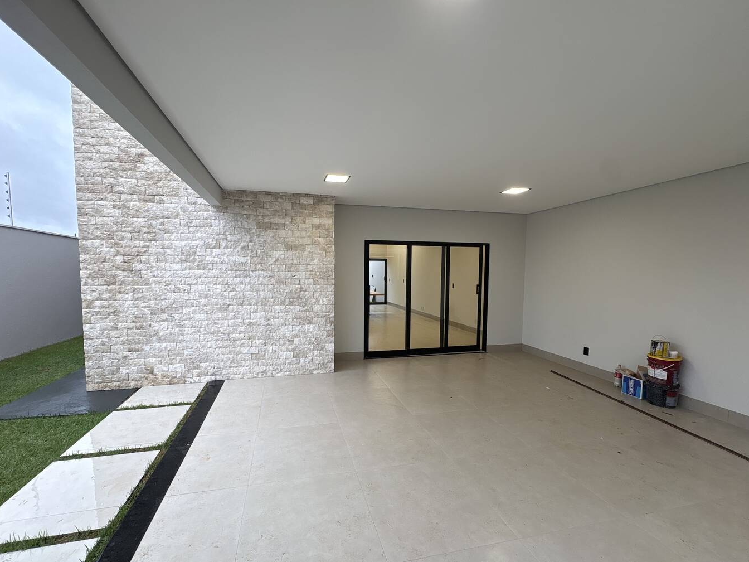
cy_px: 292
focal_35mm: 15
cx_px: 354
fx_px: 325
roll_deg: +0.2
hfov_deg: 98.1
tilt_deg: -2.8
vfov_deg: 81.7
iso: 80
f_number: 2.2
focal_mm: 2.22
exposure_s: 1/120
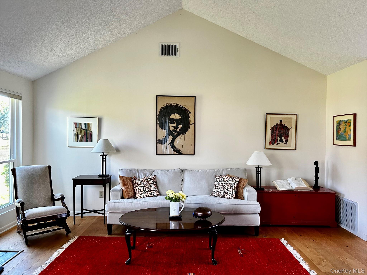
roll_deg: +0.6
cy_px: 138
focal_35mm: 26
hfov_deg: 67.3
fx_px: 276
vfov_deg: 53.1
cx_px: 184
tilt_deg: -1.7
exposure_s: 1/83
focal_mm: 5.7
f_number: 1.5
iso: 125
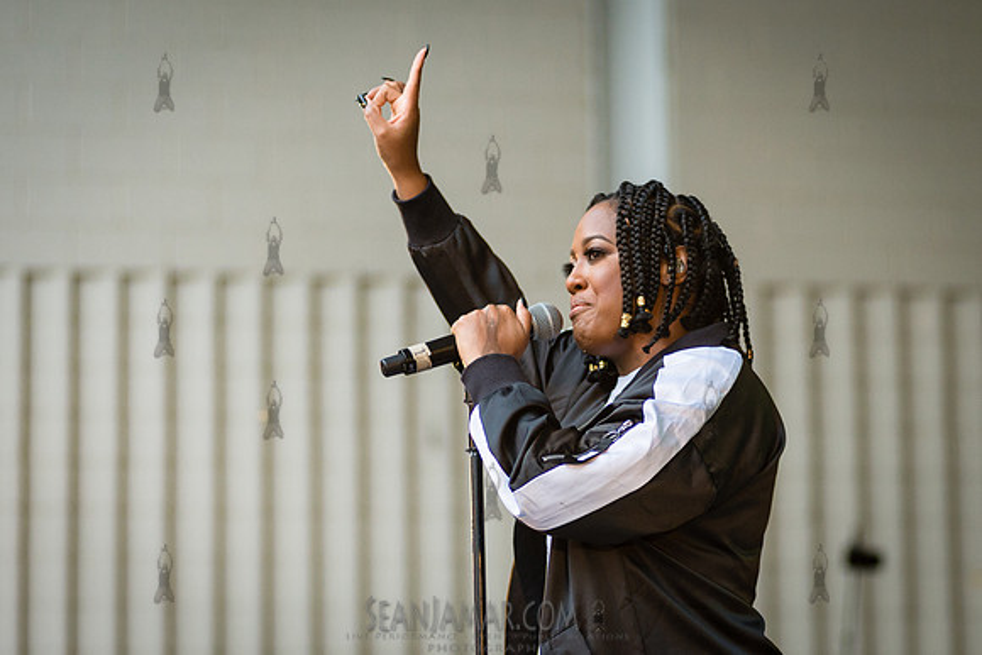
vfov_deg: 10.0
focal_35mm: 137
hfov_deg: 14.9
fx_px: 3748
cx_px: 541
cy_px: 378
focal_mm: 112
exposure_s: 1/400
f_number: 2.8
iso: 1600
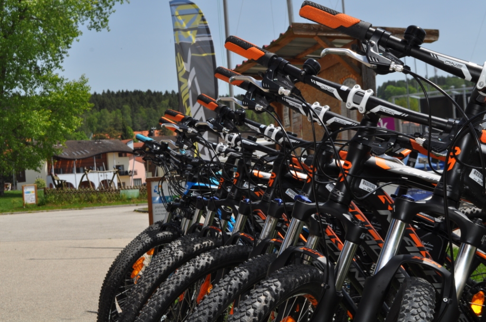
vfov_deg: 20.6
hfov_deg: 30.5
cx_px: 243
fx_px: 890
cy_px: 161
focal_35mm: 66
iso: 200
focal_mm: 44
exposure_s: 1/200
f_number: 14
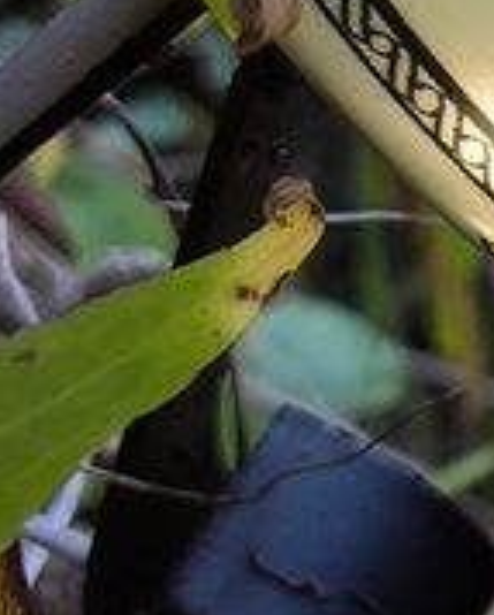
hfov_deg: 6.7
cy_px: 28
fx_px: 3992
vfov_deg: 8.8
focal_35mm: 219
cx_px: 1183
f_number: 1.7
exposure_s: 1/121
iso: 50
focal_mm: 4.71
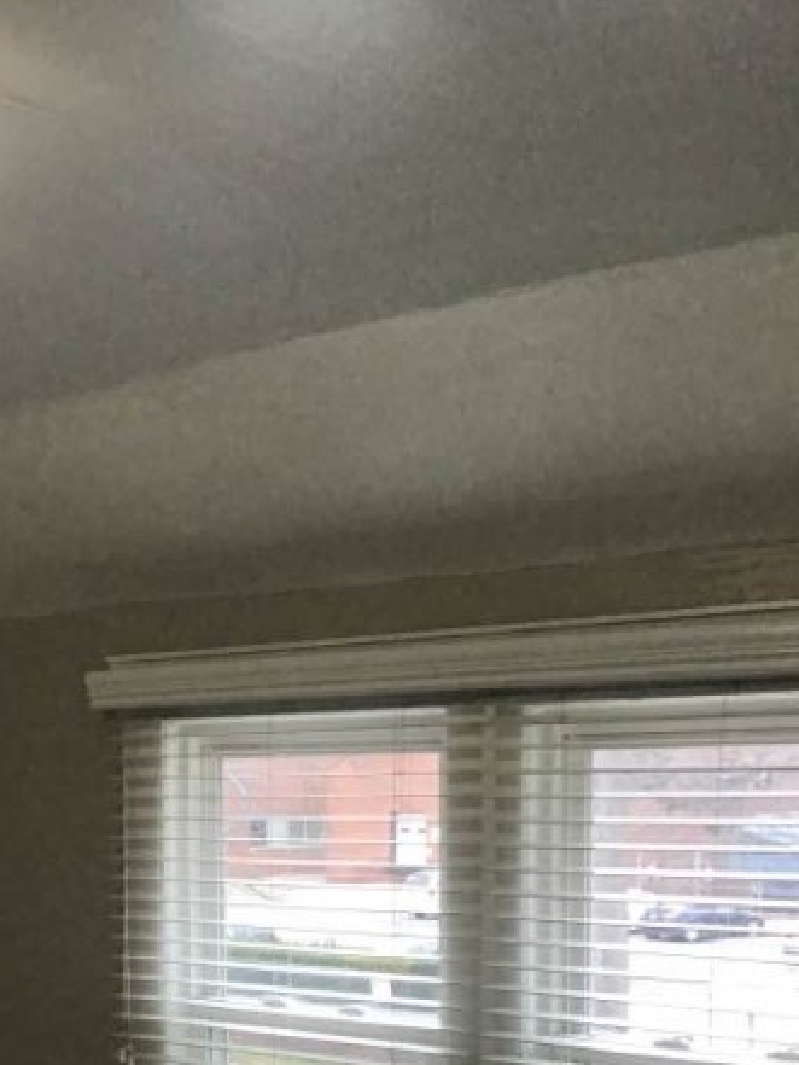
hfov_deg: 26.3
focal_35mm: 54
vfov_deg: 34.0
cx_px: 113
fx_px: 1661
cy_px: 920
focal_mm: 3.3
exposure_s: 1/30
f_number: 2.4
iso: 32
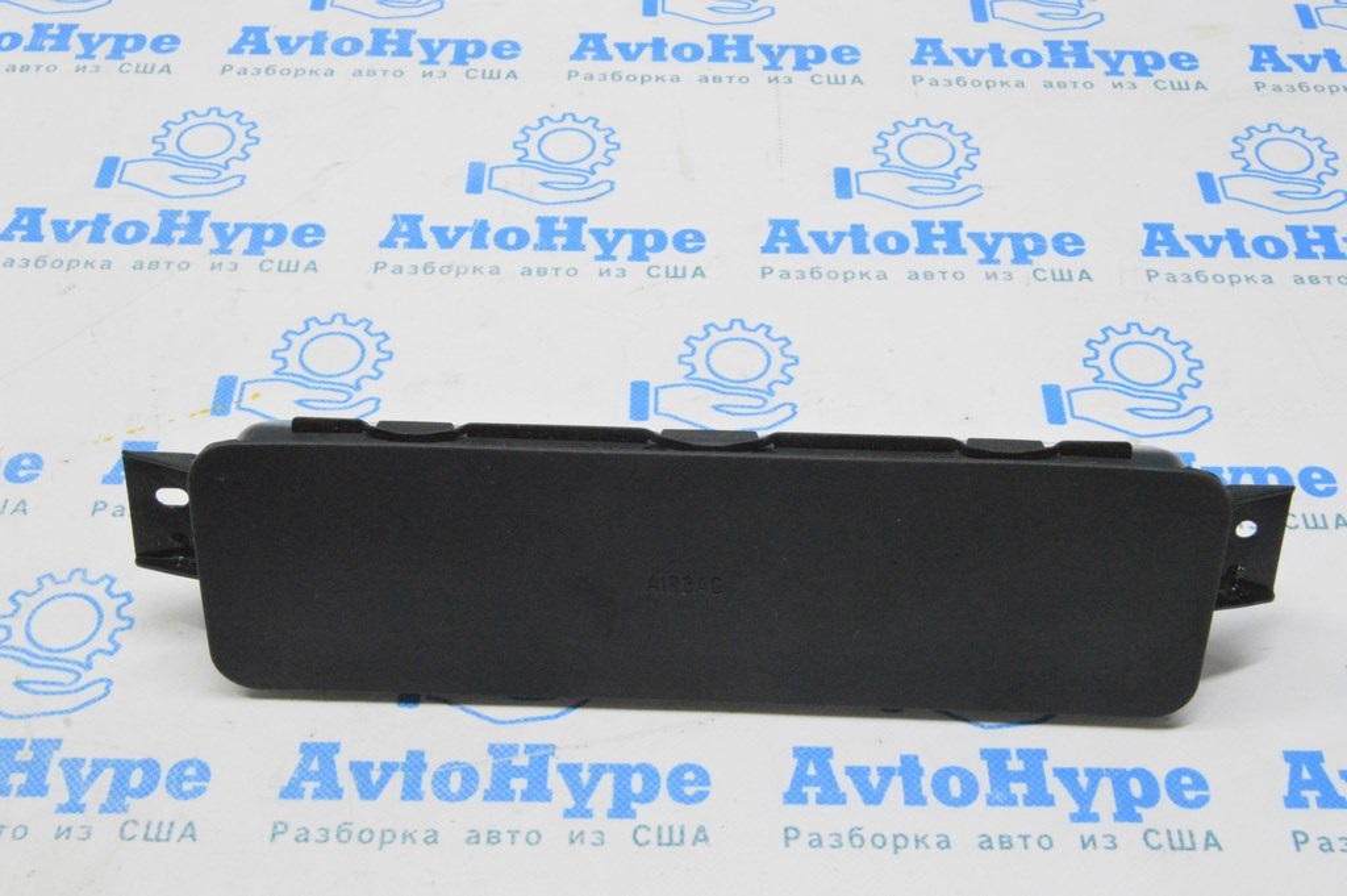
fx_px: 1738
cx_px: 674
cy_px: 448
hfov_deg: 42.4
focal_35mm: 46
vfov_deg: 28.9
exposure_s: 1/20
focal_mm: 31
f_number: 20
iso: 6400
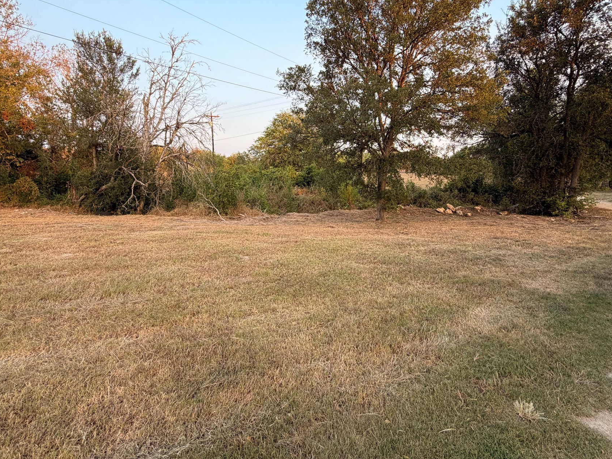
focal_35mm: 17
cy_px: 181
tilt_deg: -1.4
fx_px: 301
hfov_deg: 91.0
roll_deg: -1.1
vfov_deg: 73.8
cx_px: 310
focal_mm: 2.22
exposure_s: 1/121
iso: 50
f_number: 2.2
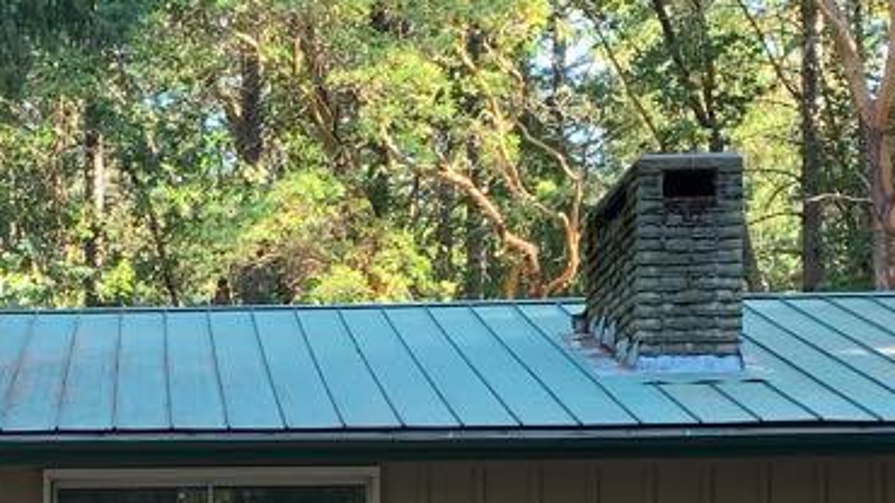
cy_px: 733
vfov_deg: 11.9
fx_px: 2325
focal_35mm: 98
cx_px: 22
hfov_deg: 21.1
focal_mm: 4.25
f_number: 1.8
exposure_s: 1/90
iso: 100
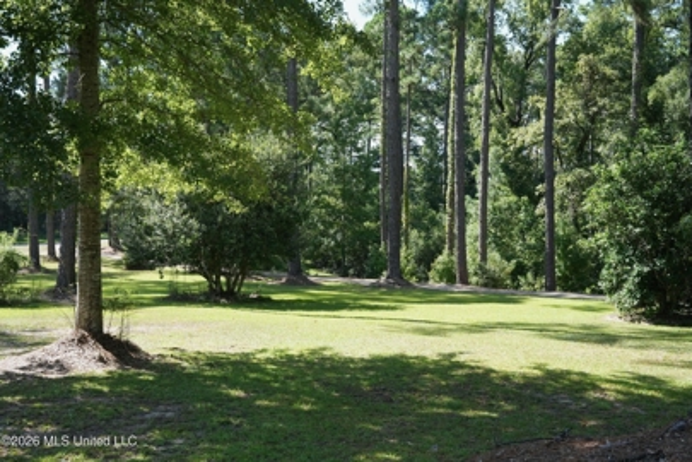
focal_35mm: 40
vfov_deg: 33.4
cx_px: 346
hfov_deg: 48.5
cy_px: 231
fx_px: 769
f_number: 8
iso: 320
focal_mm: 40
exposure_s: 1/125
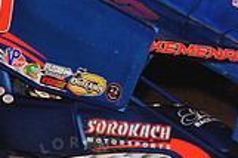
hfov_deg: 4.3
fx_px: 3203
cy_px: 90
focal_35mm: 485
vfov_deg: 2.8
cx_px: 74
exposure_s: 1/320
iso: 1250
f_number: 7.1
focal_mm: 135
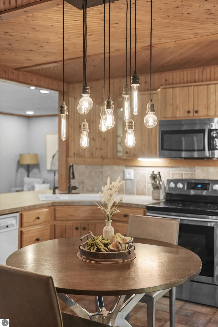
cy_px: 164
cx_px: 109
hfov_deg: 34.2
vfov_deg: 49.5
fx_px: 354
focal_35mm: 39
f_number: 2
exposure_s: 1/50
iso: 2000
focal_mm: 39
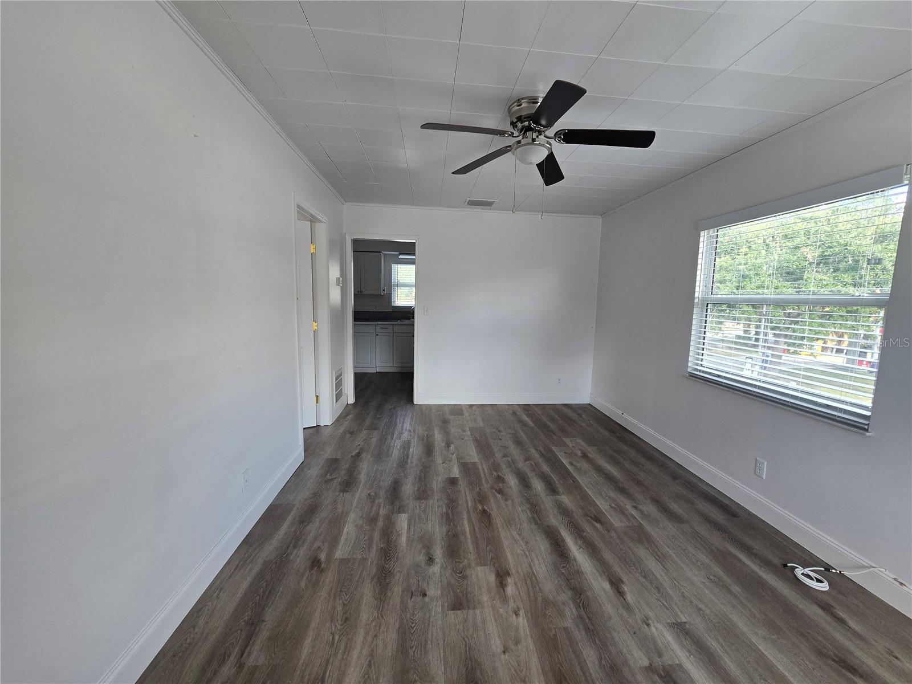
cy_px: 342
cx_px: 456
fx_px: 343
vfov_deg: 89.9
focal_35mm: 13
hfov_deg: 106.2
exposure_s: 1/120
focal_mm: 2.2
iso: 80
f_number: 2.2
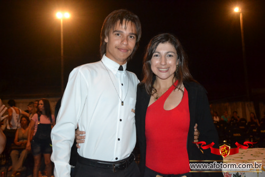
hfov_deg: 53.1
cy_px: 88
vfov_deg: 36.8
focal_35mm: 36
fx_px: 265
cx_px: 132
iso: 3200
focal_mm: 24
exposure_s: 1/60
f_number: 3.8
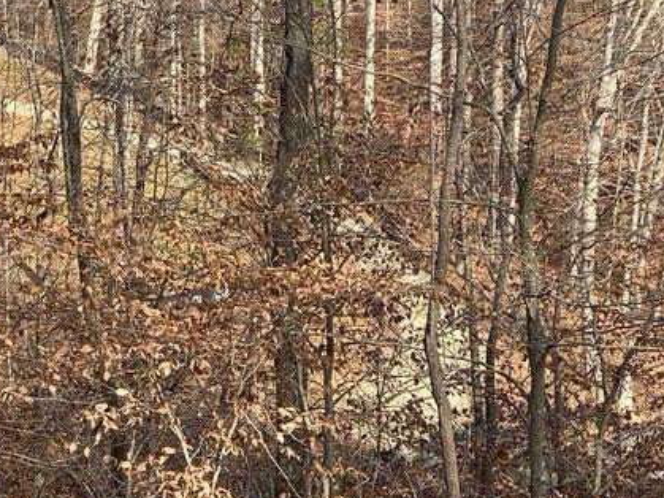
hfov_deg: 15.3
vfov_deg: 11.7
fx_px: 2435
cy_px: 216
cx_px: 6
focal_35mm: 127
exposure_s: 1/480
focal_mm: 6
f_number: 2
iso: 20
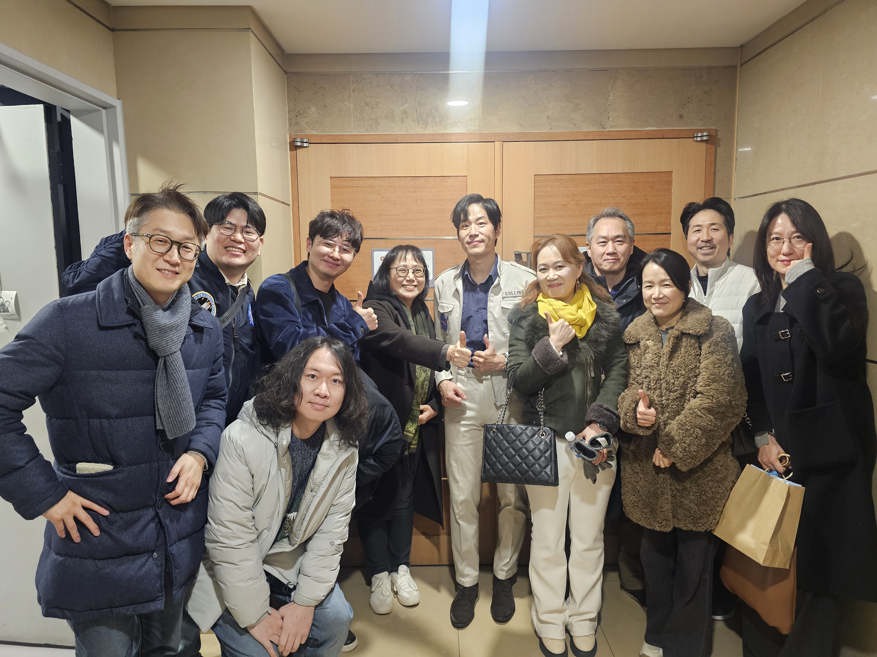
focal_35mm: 23
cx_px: 438
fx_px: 583
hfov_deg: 73.9
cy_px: 328
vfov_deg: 58.9
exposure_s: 1/60
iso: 640
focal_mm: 6.3
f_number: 1.7
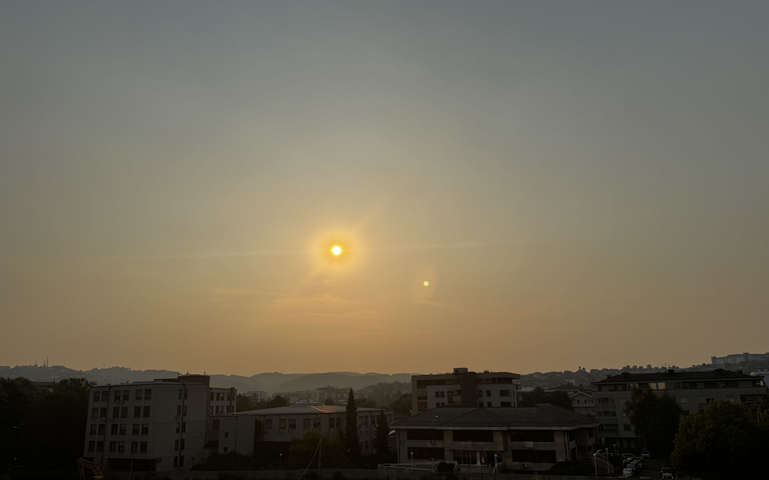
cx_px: 379
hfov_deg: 70.4
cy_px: 266
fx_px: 545
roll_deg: +1.6
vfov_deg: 47.5
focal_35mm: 26
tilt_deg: +13.9
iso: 64
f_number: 1.78
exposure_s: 1/12346
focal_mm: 6.76
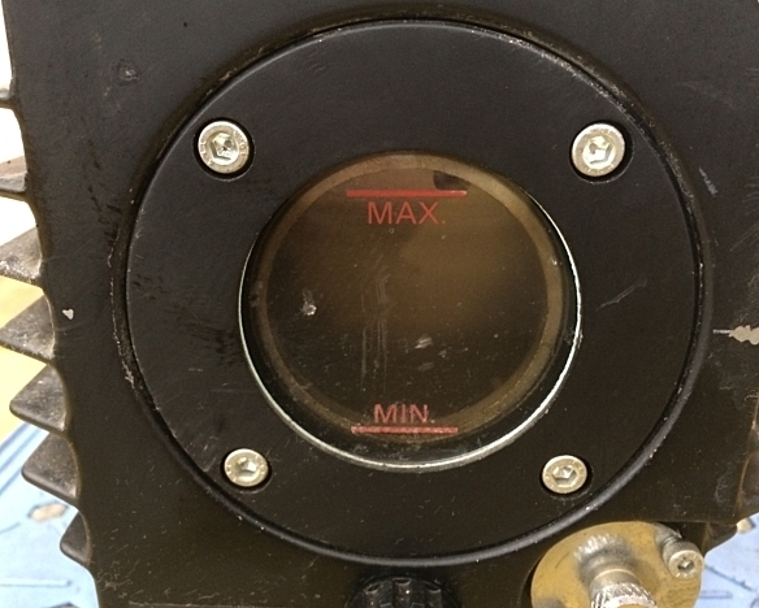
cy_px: 308
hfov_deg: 57.1
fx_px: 697
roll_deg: +1.0
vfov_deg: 47.2
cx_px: 381
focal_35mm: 31
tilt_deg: -19.9
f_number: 2.2
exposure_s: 1/15
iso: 250
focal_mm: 4.15
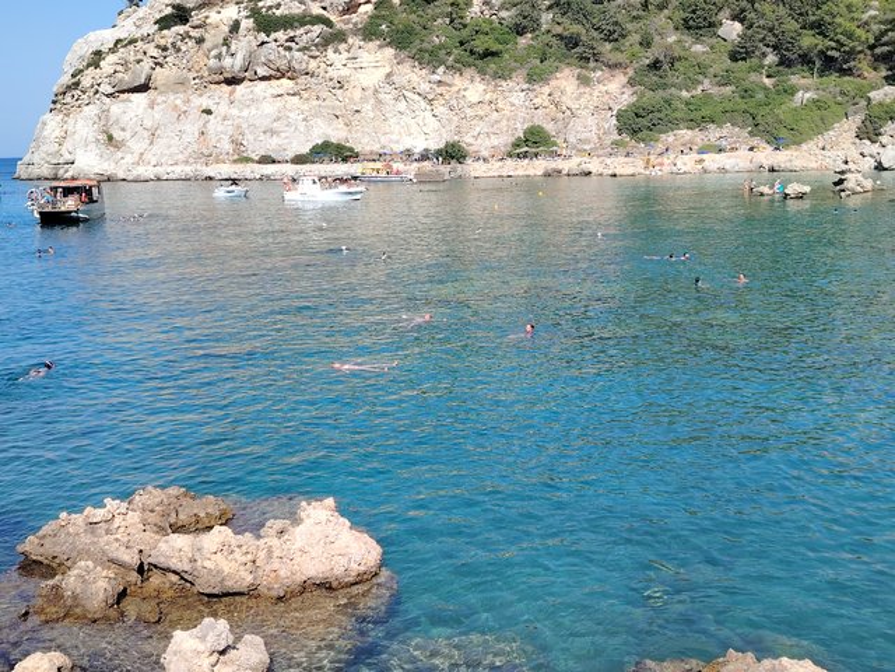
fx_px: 1086
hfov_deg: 44.8
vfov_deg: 34.3
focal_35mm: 42
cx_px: 448
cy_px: 336
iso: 100
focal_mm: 5.25
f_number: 1.75
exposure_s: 1/714
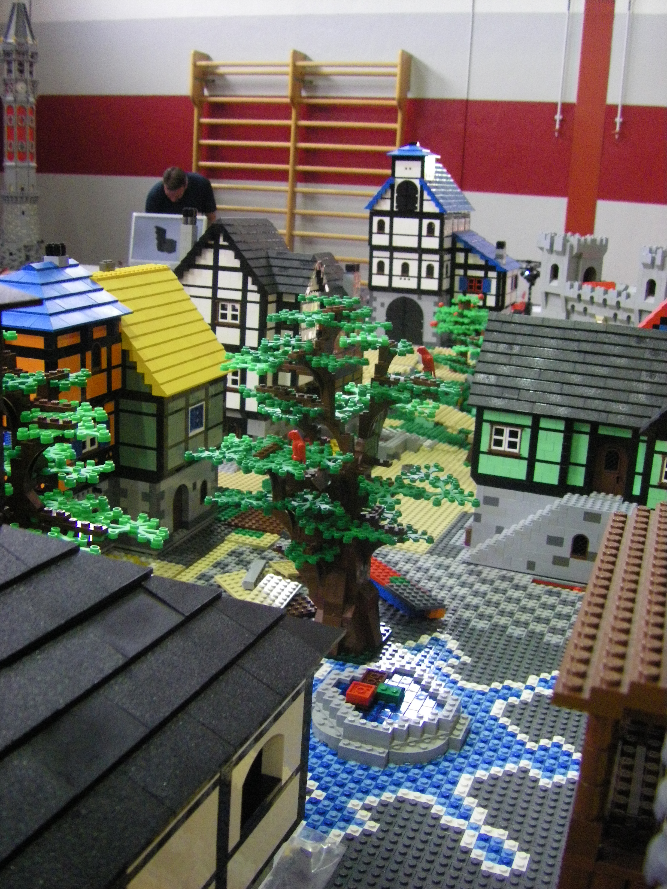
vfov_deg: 49.0
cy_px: 444
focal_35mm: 38
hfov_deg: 37.7
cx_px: 334
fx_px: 976
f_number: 3.5
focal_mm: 6.3
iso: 640
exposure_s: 1/50
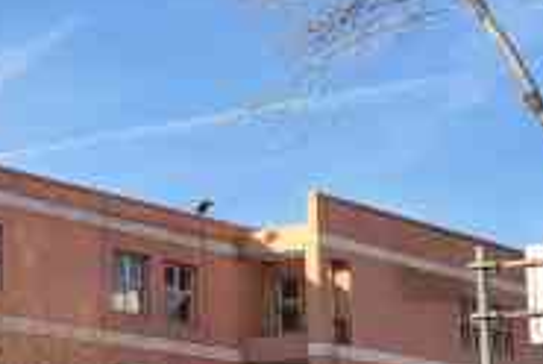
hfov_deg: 18.0
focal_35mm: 110
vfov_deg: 12.5
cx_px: -26
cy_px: 286
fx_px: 1662
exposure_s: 1/1263
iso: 20
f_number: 1.8
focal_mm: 4
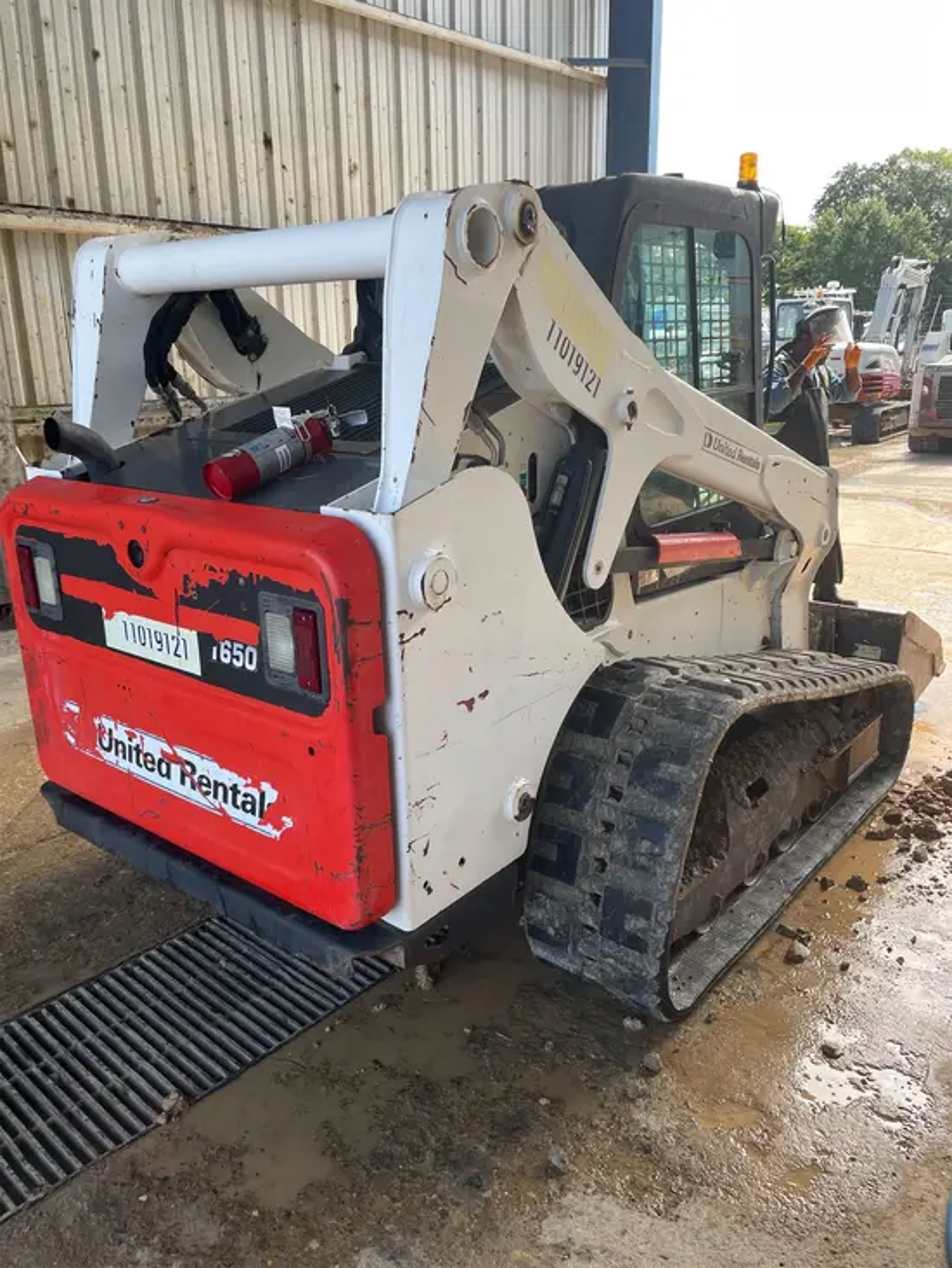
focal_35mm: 26
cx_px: 476
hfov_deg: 53.1
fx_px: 953
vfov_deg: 67.3
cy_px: 634
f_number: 1.6
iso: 32
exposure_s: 1/362
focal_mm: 4.2
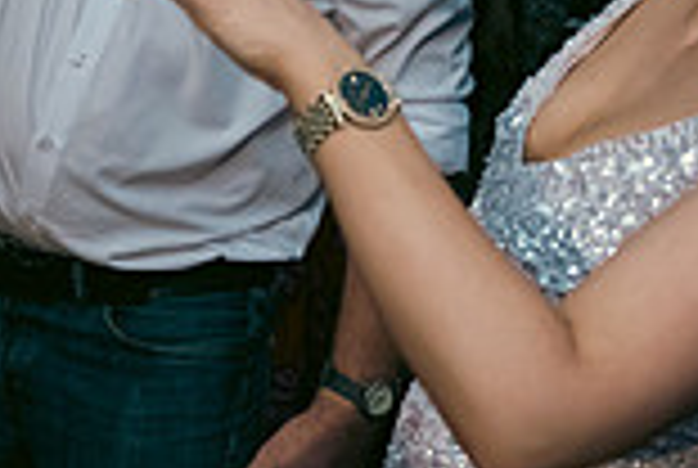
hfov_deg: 20.8
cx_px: 185
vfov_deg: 13.6
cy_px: -164
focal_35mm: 97
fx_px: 1884
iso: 800
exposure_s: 1/160
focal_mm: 26
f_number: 3.5
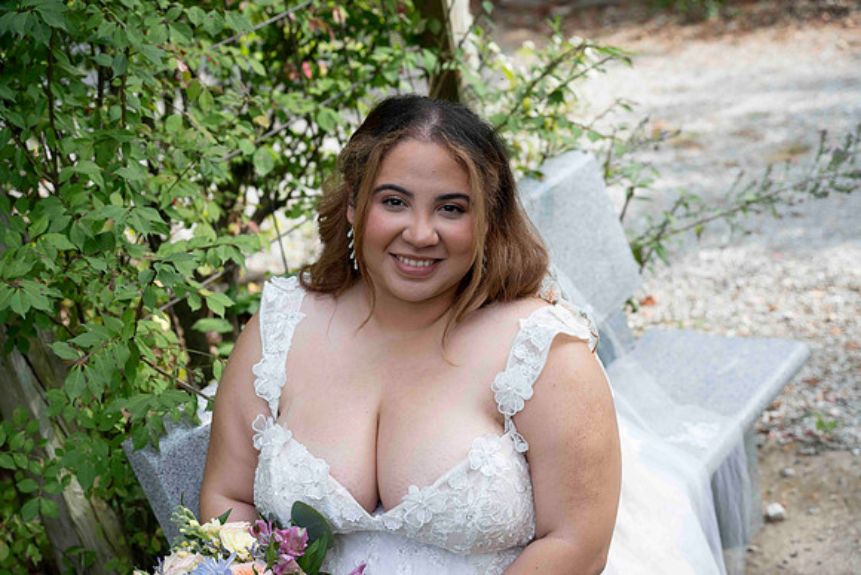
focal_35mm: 54
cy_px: 288
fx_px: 1292
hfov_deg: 36.9
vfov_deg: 25.1
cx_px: 430
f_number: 4
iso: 140
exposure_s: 1/320
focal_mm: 54
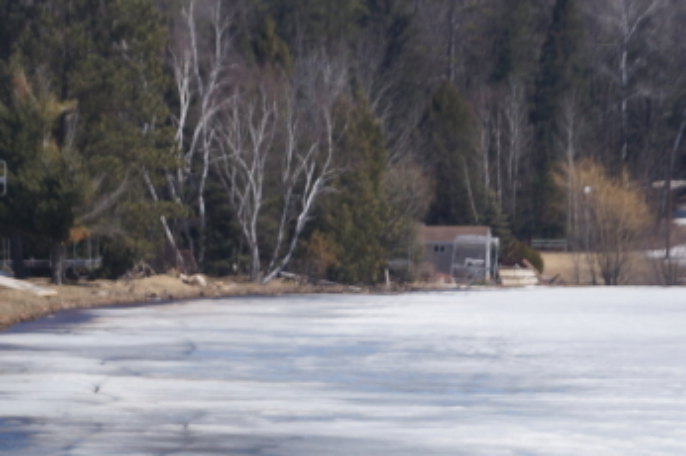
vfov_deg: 6.3
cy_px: 627
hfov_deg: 9.5
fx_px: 4131
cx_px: 101
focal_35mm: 217
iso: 100
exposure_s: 1/160
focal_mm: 50
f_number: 7.1
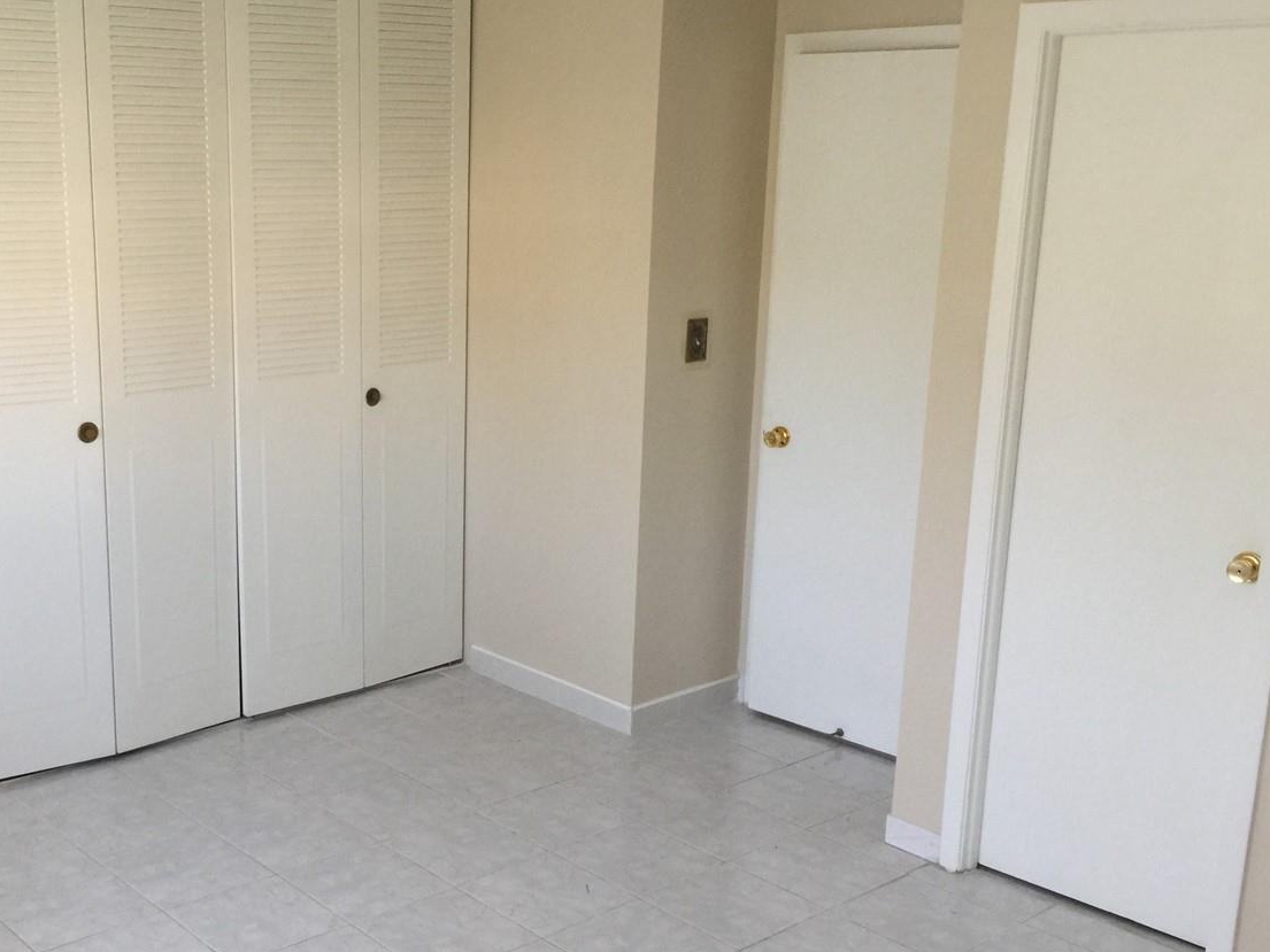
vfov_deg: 34.3
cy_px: 523
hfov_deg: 44.2
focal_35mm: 42
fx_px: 1541
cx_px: 438
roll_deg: -1.7
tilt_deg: -13.4
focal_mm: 4.15
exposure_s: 1/15
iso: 50
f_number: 2.2
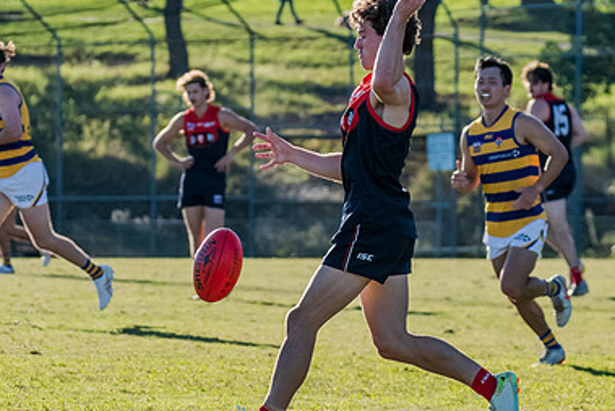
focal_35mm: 472
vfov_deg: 2.9
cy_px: 205
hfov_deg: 4.4
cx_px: 353
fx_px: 8066
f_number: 7.1
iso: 1000
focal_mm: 195
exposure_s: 1/2000
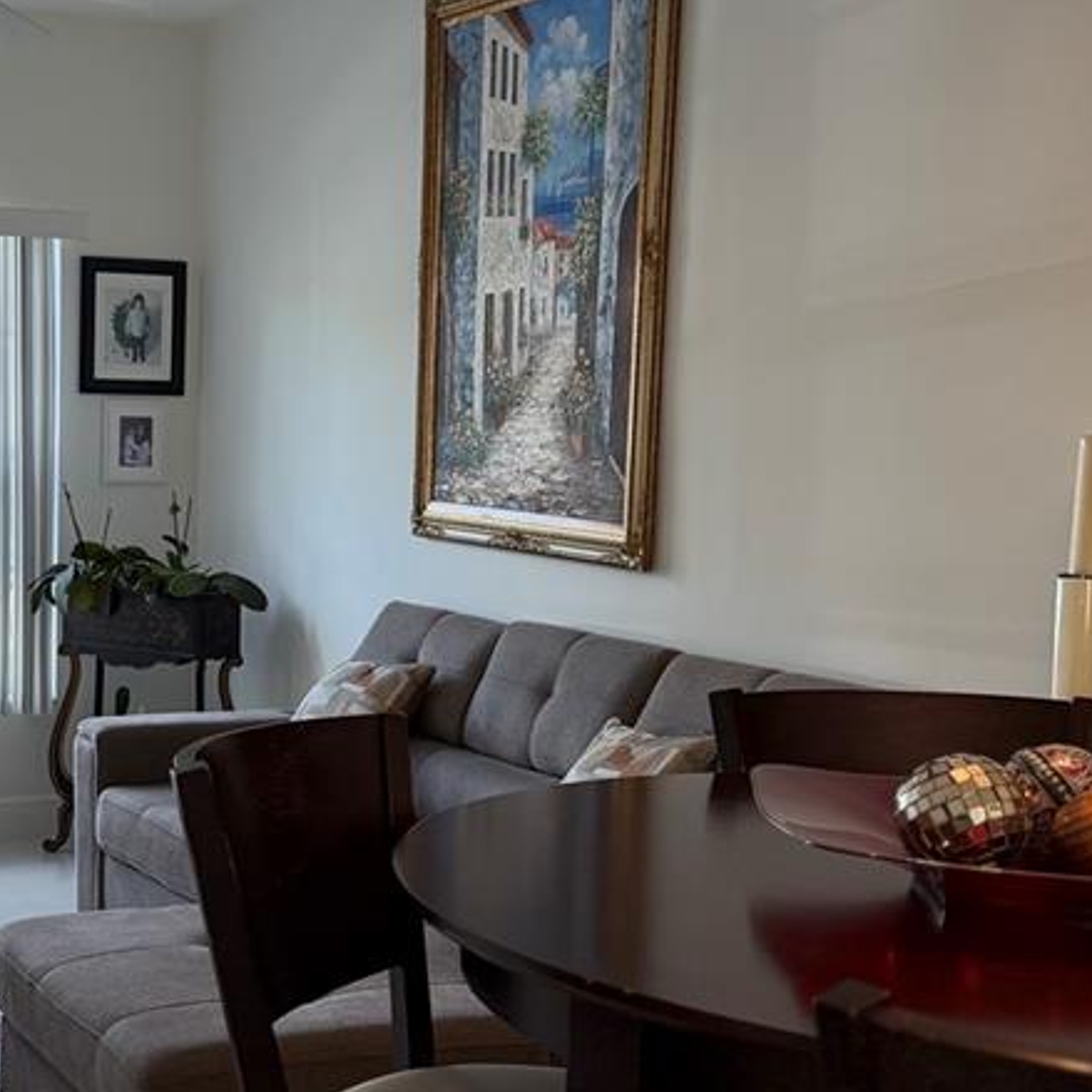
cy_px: 575
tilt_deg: -5.2
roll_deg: -1.7
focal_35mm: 58
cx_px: 274
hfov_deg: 29.1
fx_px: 2070
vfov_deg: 29.5
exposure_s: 1/131
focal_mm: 6.76
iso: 200
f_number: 1.78
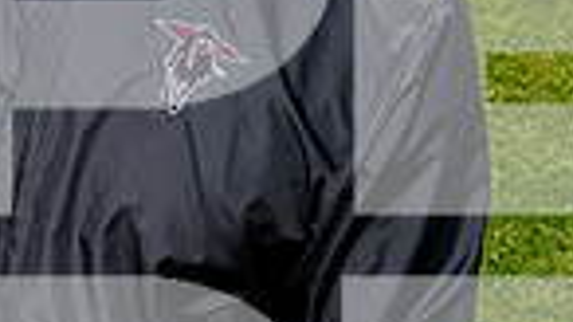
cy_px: 10
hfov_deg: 13.1
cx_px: -192
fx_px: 2400
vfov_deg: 7.6
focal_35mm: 158
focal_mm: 38
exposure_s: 1/250
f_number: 11
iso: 200
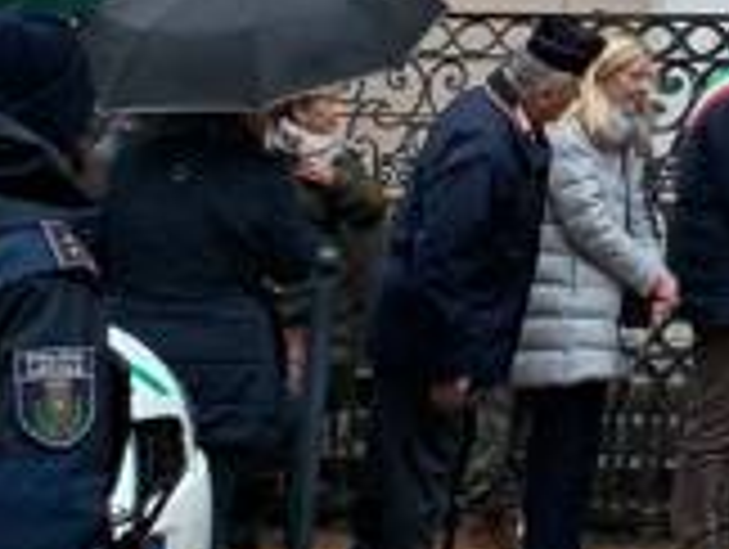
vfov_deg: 8.6
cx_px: 1570
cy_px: -536
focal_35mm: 164
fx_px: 3459
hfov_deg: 10.7
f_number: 1.8
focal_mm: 4.25
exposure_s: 1/113
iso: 100
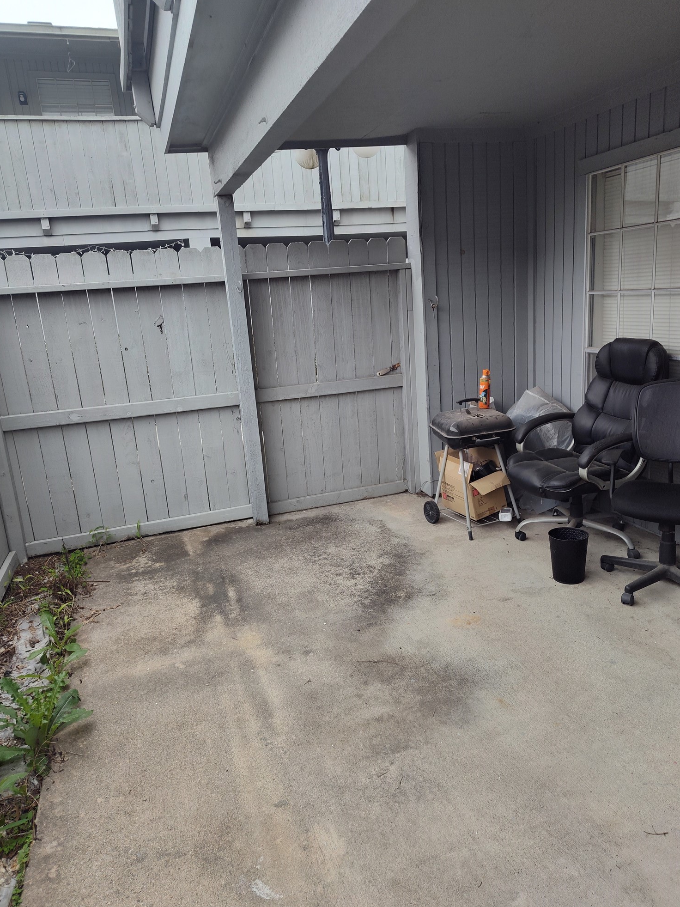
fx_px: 629
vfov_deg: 71.6
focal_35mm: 24
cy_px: 447
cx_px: 352
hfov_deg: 56.8
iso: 166
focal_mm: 5.56
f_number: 1.8
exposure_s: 1/120
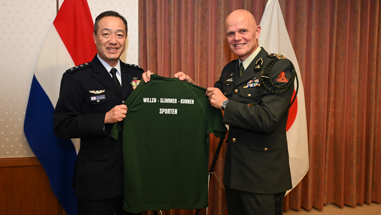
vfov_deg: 34.6
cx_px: 189
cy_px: 93
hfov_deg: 58.0
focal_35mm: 34
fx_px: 343
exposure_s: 1/200
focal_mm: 32
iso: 2000
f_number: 5.6
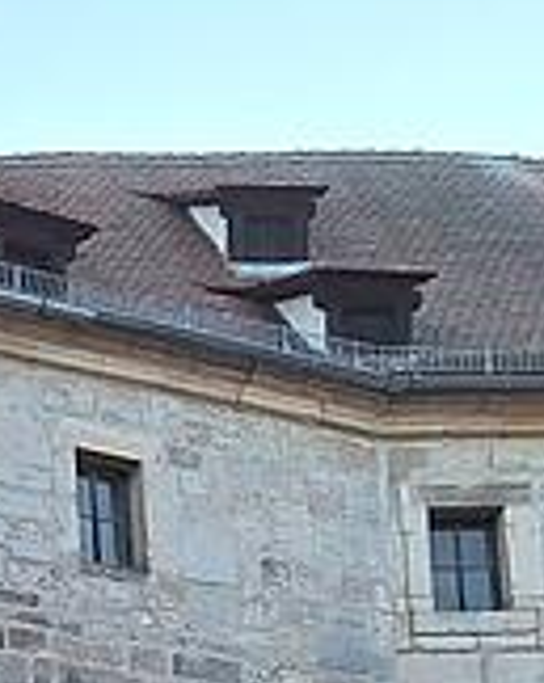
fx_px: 2240
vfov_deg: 15.1
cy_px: 1214
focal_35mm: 111
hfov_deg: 12.8
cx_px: -367
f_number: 1.8
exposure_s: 1/116
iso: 40
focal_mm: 5.54
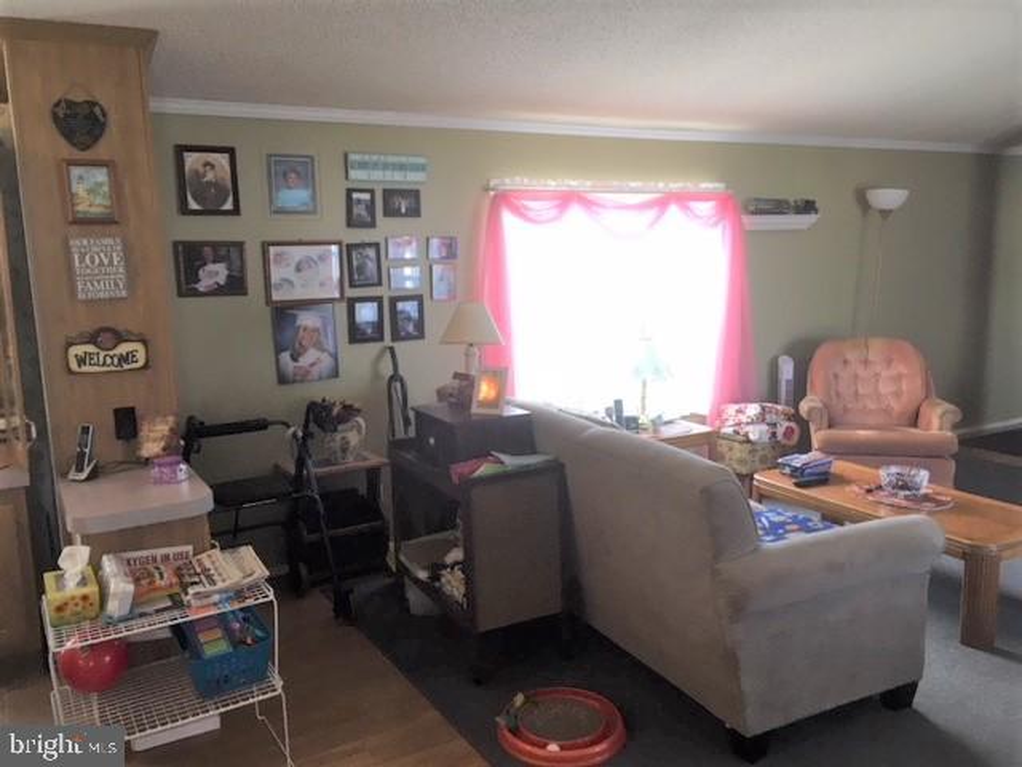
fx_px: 856
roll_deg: +0.8
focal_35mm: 29
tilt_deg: -9.2
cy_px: 384
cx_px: 511
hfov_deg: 61.7
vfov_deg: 48.2
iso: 50
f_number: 2.2
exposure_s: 1/30
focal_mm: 4.15
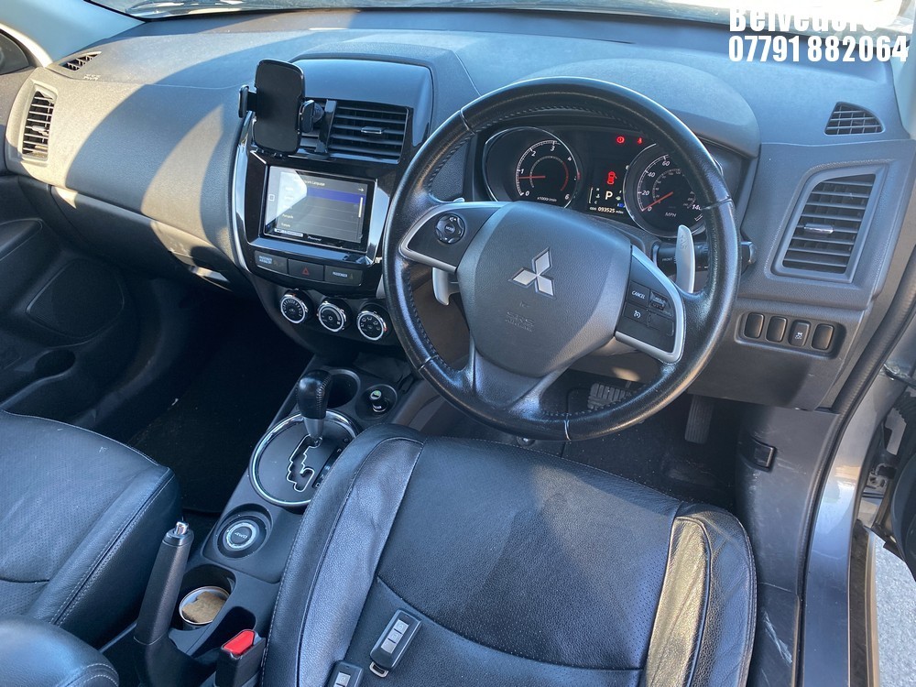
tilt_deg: -38.5
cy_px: 344
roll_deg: +4.3
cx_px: 458
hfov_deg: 67.3
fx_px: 688
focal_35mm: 26
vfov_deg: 53.1
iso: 125
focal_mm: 4.25
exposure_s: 1/118
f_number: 1.8
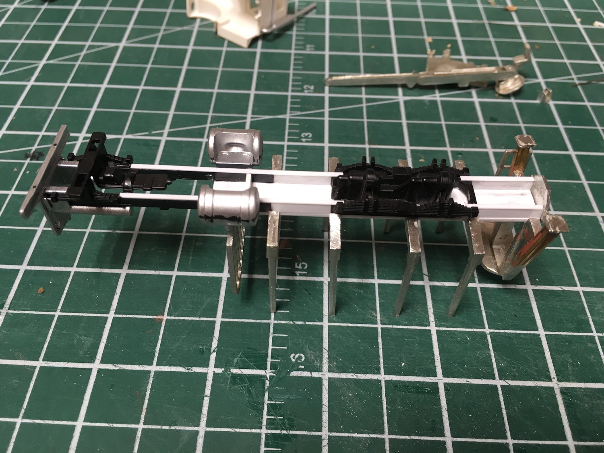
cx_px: 302
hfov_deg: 61.7
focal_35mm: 29
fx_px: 506
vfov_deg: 48.2
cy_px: 226
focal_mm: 4.15
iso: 50
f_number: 2.2
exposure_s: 1/30
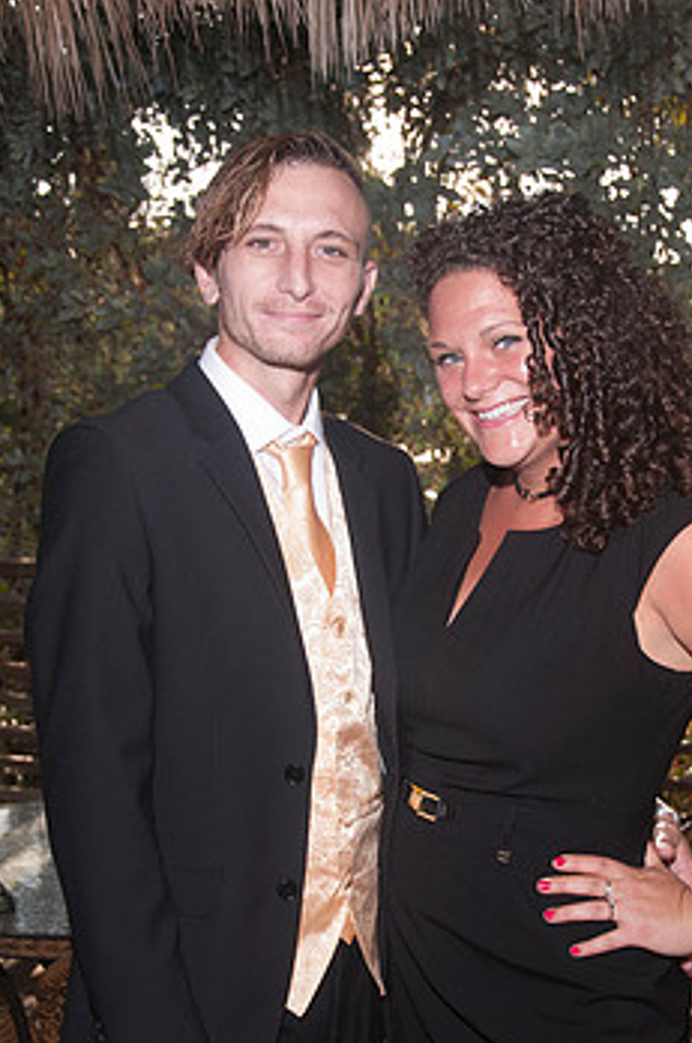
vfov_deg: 32.2
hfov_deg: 21.8
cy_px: 671
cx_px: 436
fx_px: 1793
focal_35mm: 62
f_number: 5.6
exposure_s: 1/250
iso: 100
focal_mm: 32
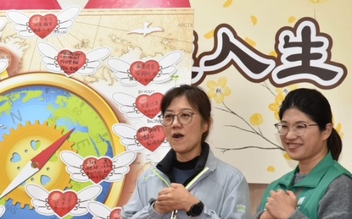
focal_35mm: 173
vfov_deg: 7.6
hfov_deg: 12.1
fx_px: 1659
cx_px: 85
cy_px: 140
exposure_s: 1/100
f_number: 8
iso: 1600
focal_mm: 110
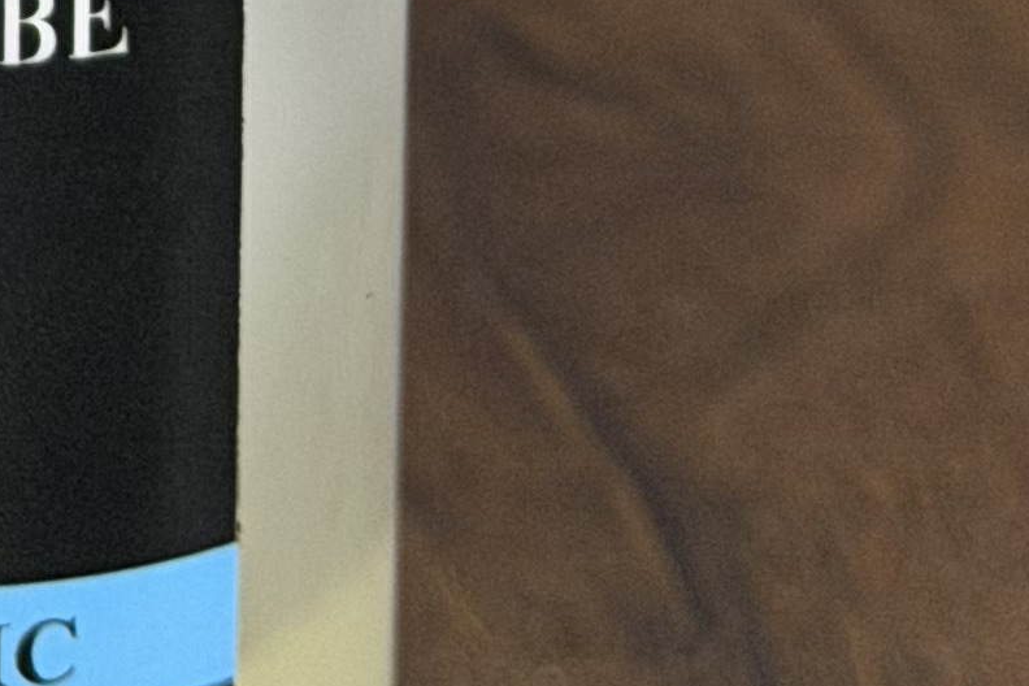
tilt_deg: -11.7
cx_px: -663
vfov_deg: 5.2
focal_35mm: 254
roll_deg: -0.7
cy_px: -947
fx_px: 7260
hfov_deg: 7.9
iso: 250
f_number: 1.78
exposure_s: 1/50
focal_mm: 6.76
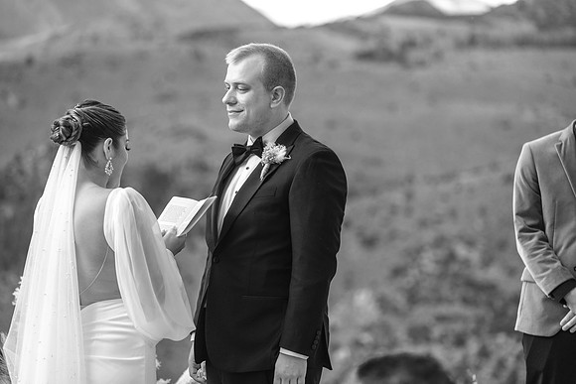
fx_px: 2769
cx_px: 288
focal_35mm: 173
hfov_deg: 11.9
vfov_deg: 7.9
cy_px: 192
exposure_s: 1/1250
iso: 400
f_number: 2.8
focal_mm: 115
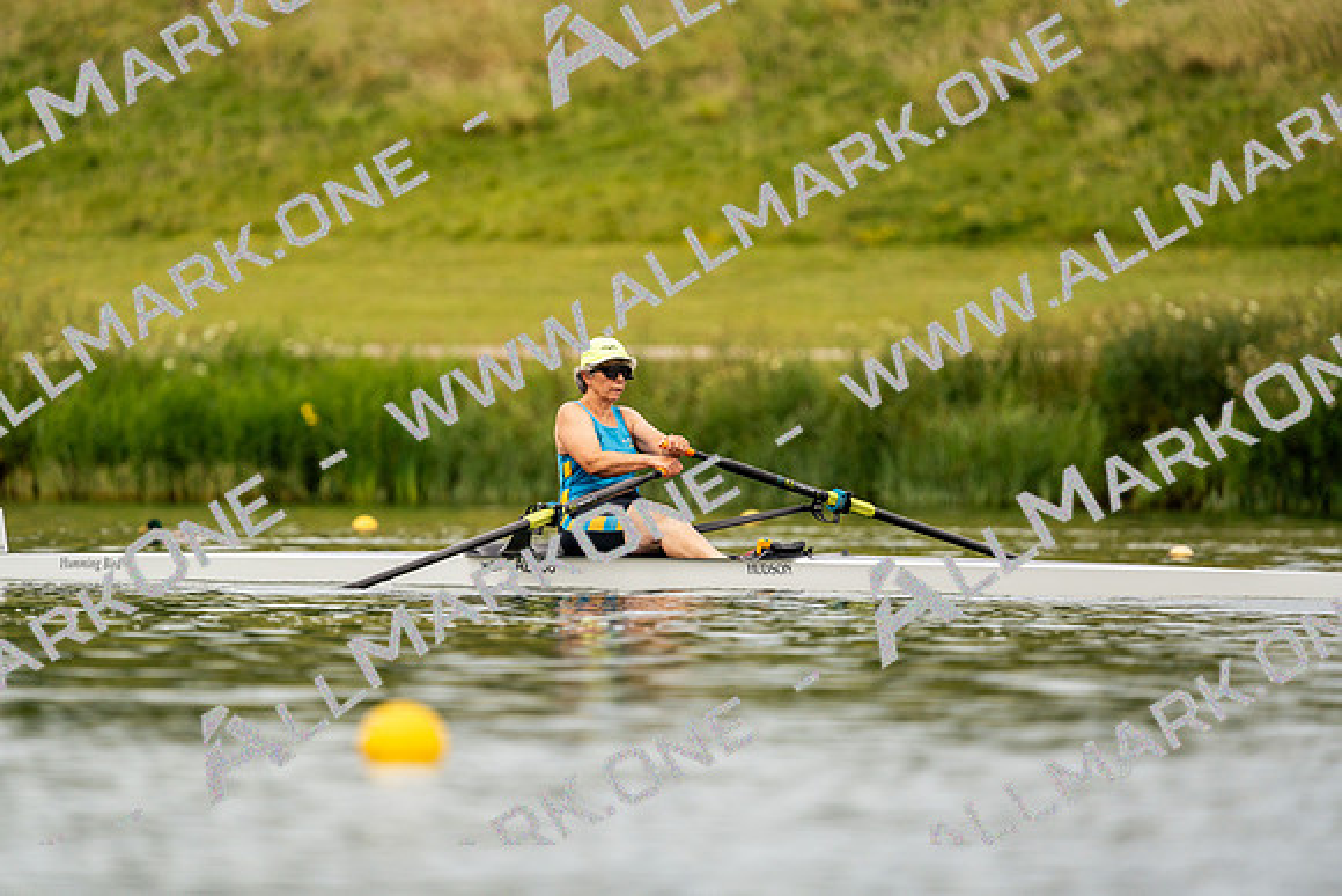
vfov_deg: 2.3
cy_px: 448
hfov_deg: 3.4
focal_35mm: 600
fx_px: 22371
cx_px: 671
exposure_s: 1/2000
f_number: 6.3
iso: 400
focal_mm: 600
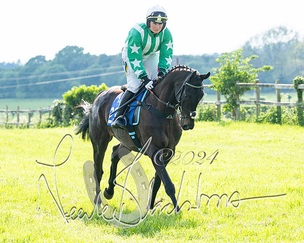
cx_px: 156
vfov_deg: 5.2
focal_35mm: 297
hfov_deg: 6.5
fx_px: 2670
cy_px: 96
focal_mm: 120
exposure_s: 1/2000
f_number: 5
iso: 400
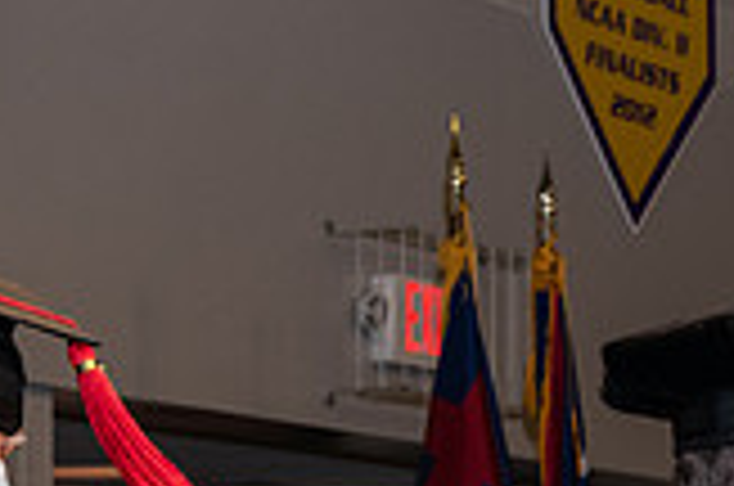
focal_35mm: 207
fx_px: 4212
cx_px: 1252
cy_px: 830
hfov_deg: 9.5
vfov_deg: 6.5
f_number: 6.3
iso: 1600
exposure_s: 1/200
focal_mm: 58
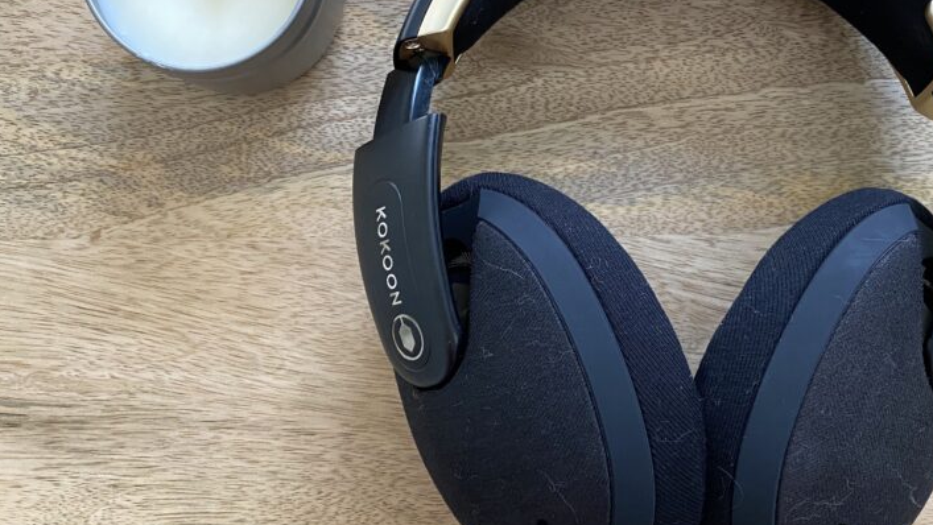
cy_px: 269
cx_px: 565
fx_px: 1015
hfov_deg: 49.1
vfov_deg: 29.0
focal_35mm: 41
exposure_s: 1/60
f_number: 1.8
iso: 250
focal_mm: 4.25
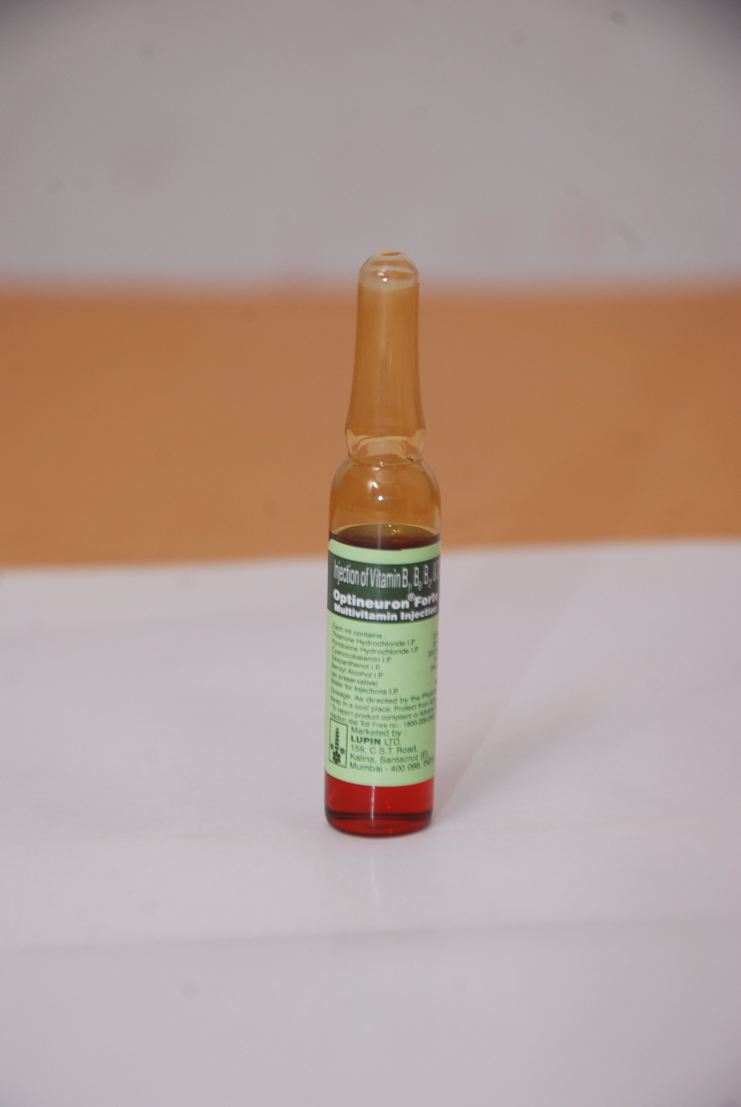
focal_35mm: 158
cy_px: 554
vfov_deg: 13.0
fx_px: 4849
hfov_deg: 8.7
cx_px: 370
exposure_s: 1/125
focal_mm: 105
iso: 320
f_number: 8
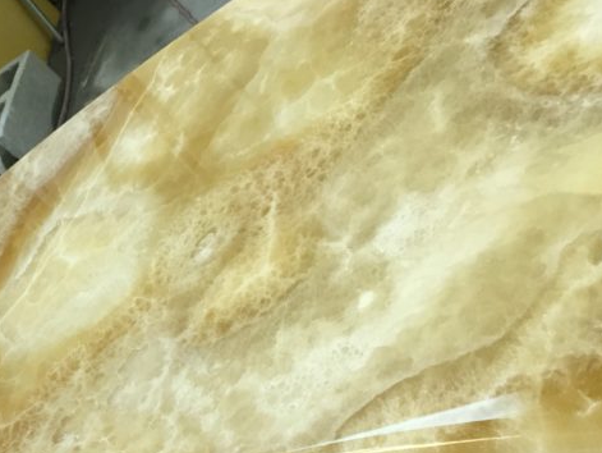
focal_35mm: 63
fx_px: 1096
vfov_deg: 22.2
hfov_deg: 29.8
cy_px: 481
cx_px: 97
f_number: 2.2
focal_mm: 4.15
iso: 40
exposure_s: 1/30
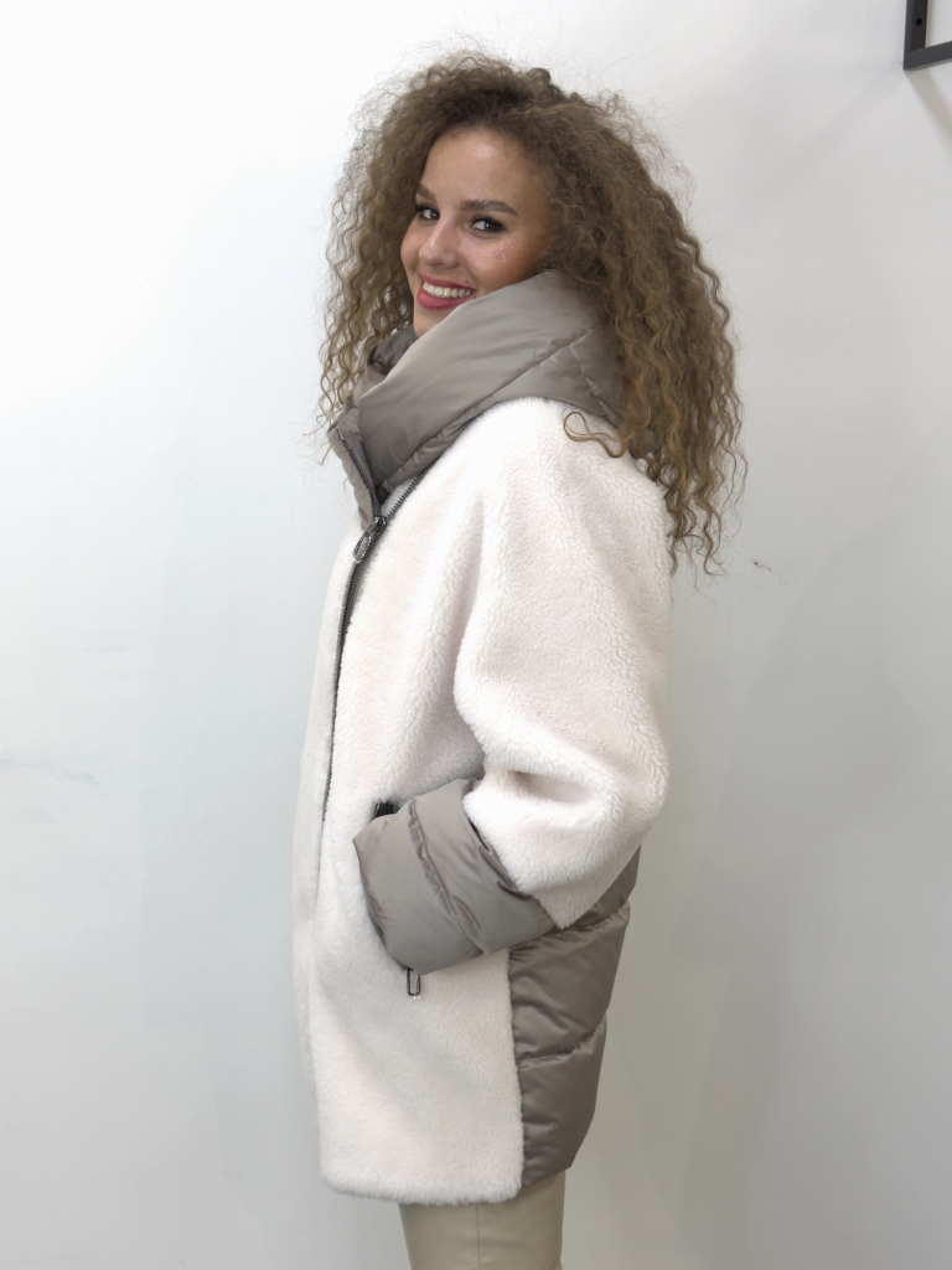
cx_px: 476
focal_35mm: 48
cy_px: 635
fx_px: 1760
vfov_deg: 39.7
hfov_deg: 30.3
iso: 80
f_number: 1.78
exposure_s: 1/100
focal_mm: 6.86
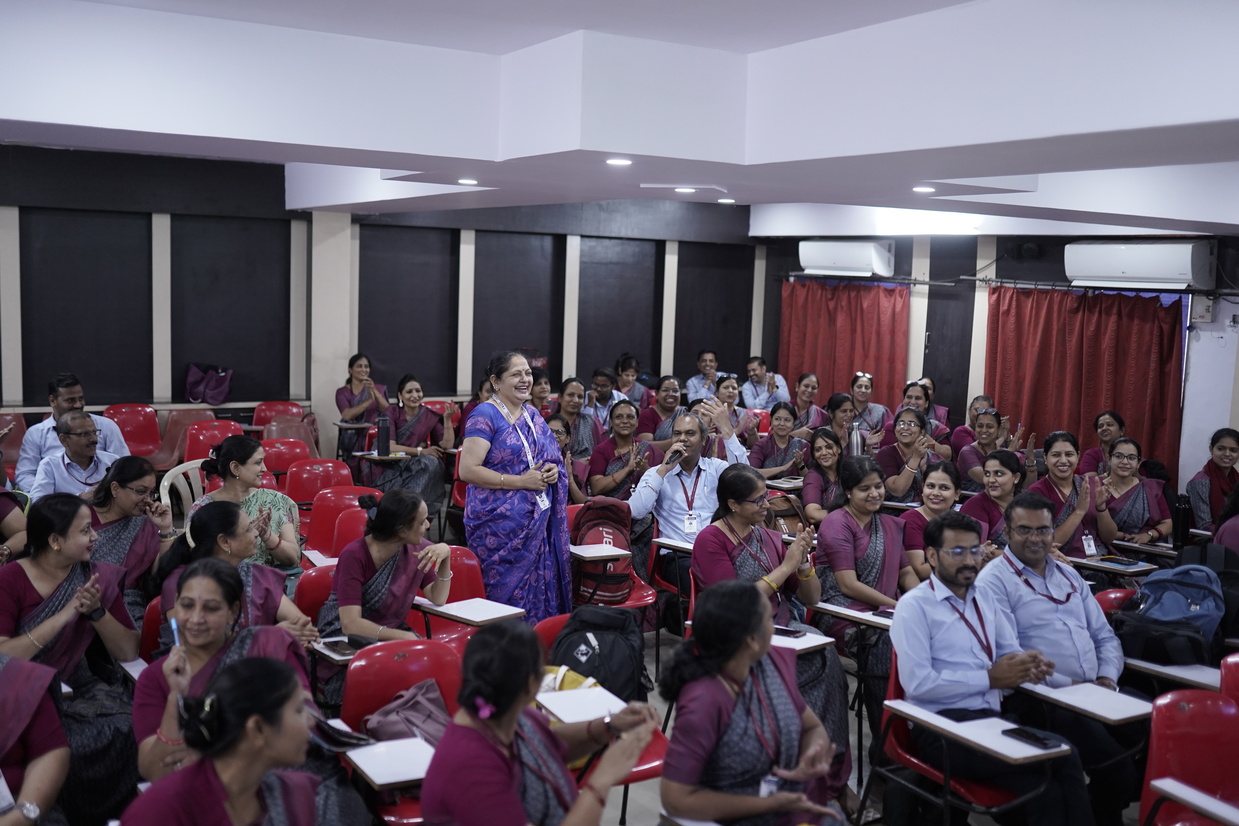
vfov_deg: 37.9
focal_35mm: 35
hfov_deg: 54.4
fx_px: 1204
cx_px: 620
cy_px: 413
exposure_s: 1/320
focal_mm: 35
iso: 1600
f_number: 1.6
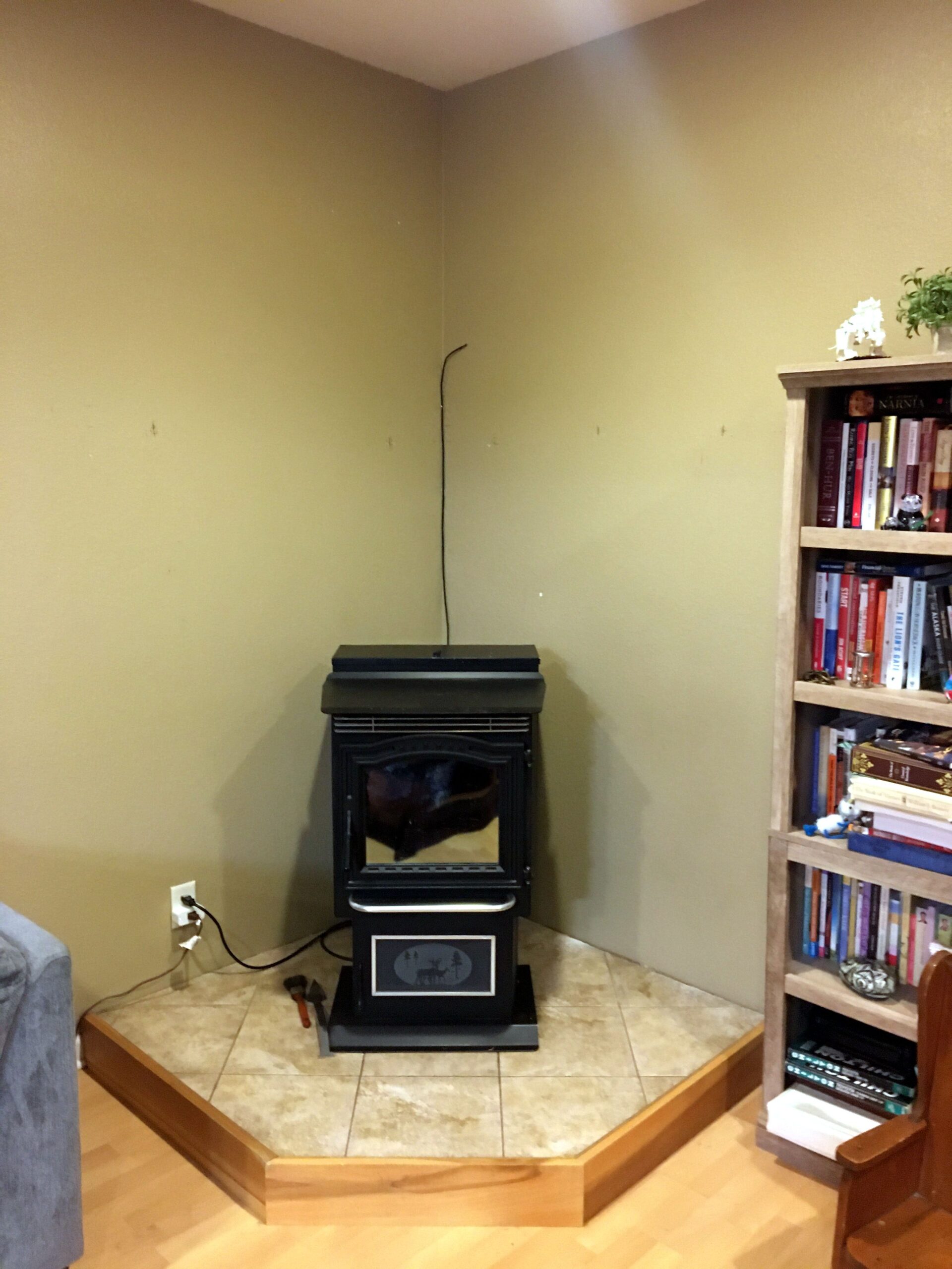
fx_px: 1063
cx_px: 476
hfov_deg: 48.2
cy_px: 634
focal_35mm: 29
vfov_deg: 61.7
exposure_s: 1/15
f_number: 2.2
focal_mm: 4.15
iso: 400
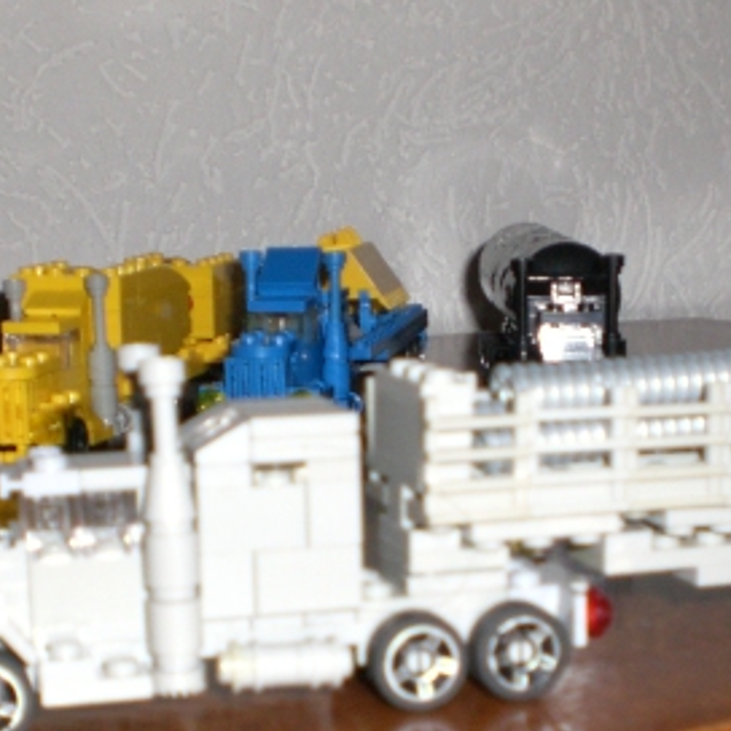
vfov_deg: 21.7
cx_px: 462
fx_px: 1887
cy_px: 580
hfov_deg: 21.9
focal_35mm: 79
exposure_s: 1/60
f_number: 3.1
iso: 200
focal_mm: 6.3
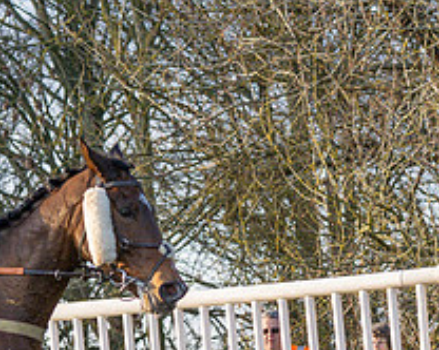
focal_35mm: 237
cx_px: 106
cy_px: 470
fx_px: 3076
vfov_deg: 6.5
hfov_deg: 8.2
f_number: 2.8
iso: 800
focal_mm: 45
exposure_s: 1/2000
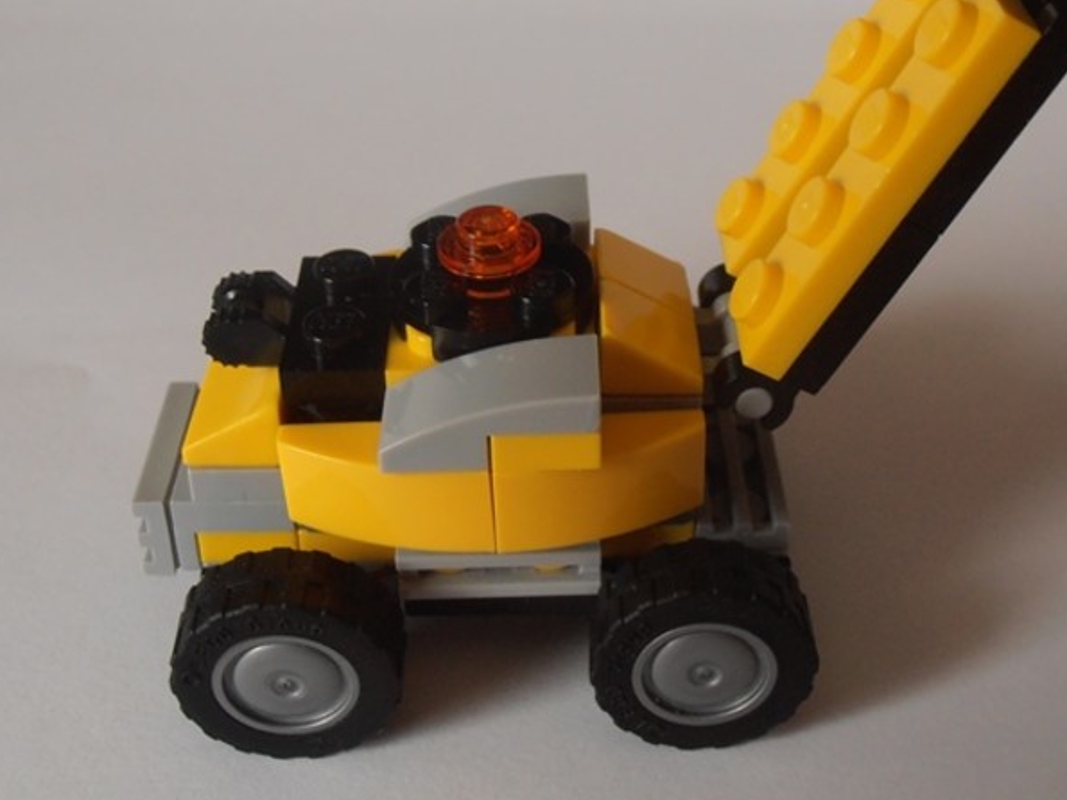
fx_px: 1726
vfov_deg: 26.0
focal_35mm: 56
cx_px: 610
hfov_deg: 34.3
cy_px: 284
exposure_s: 1/30
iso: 125
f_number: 3.9
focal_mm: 6.61
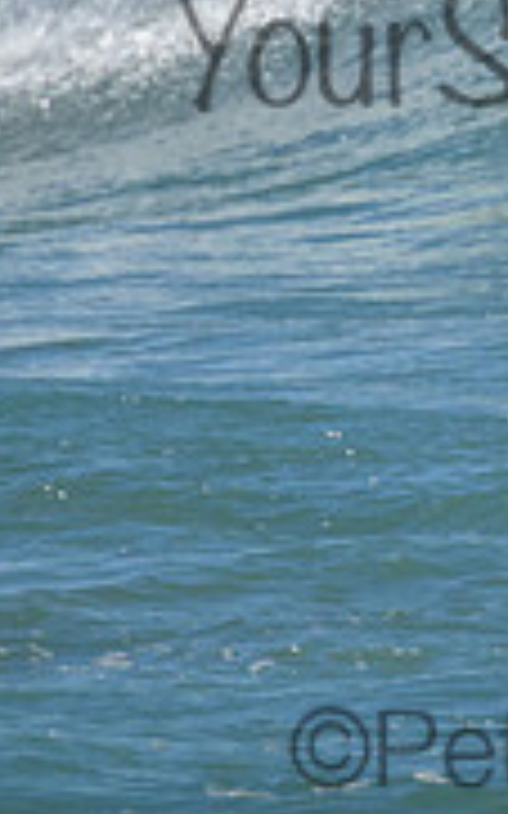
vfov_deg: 0.8
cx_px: 638
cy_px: 2
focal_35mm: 2615
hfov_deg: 0.5
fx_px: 57972
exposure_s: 1/2000
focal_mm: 800
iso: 1250
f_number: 11
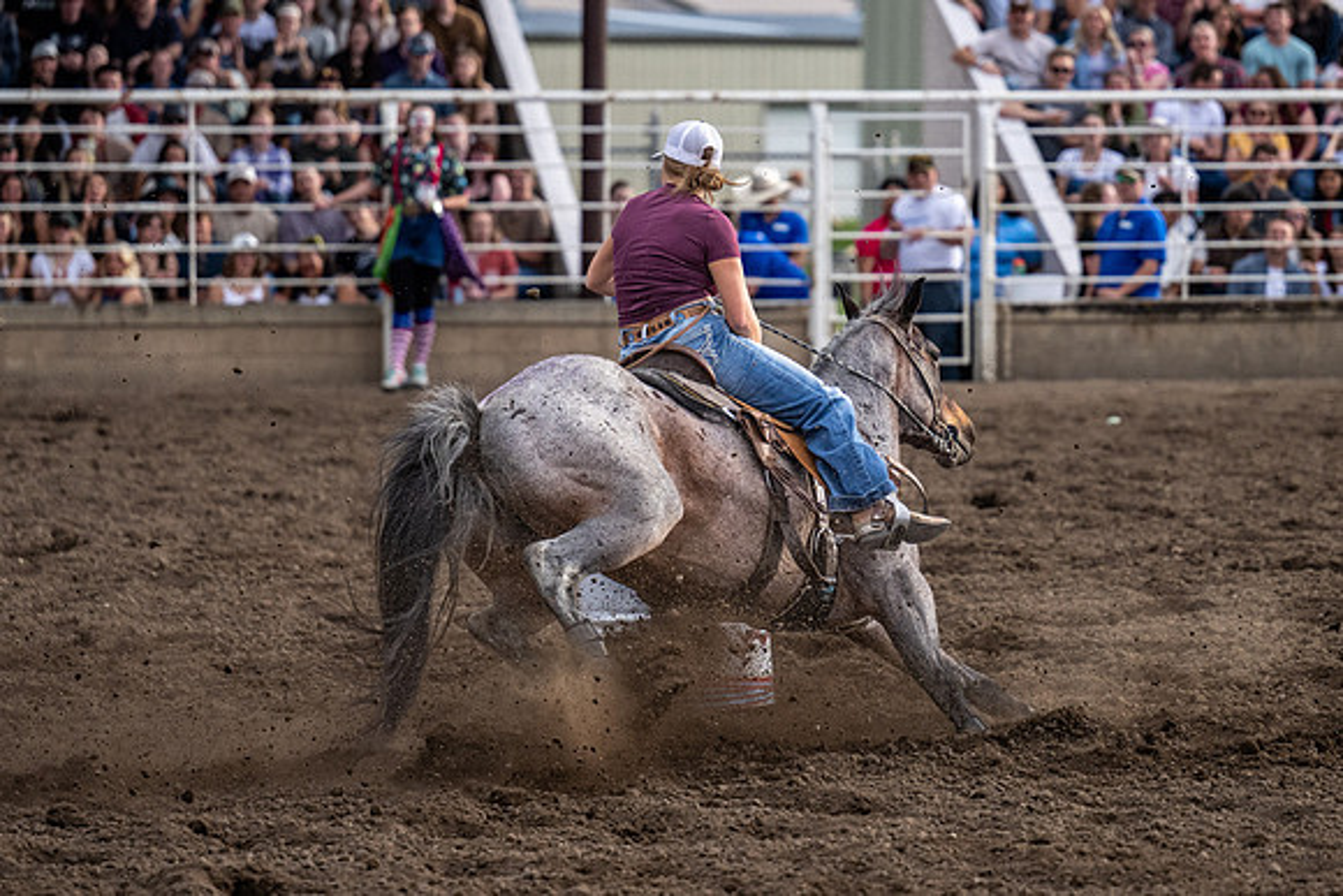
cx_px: 731
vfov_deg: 7.2
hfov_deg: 10.8
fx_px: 7098
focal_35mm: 190
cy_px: 381
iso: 1250
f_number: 2.8
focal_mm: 130
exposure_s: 1/8000
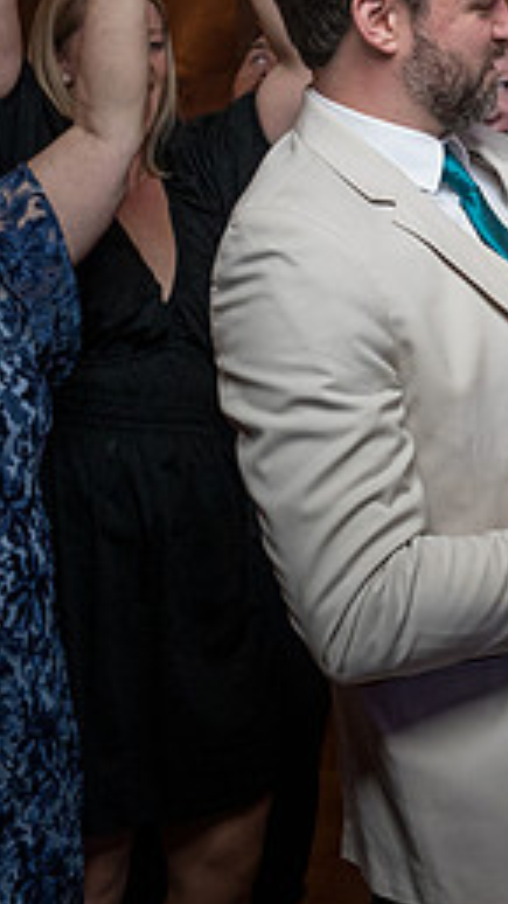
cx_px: 719
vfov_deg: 31.8
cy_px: 345
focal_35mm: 66
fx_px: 1582
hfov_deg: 16.8
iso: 2000
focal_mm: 24
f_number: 4
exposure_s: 1/100
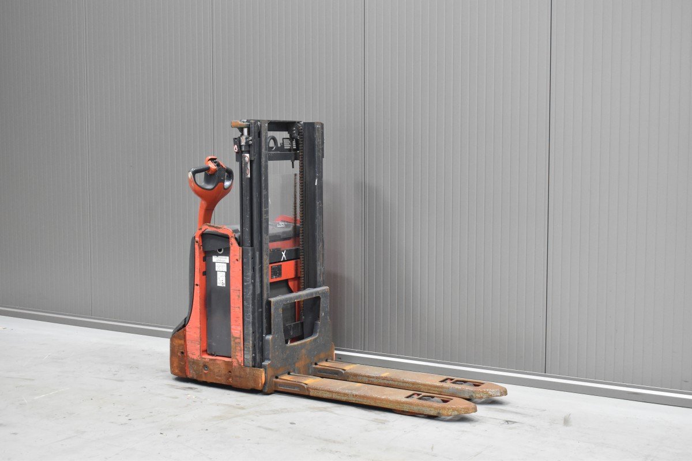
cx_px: 346
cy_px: 230
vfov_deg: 26.5
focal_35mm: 51
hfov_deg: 38.9
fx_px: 980
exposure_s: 1/40
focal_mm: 34
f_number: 5.6
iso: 2000
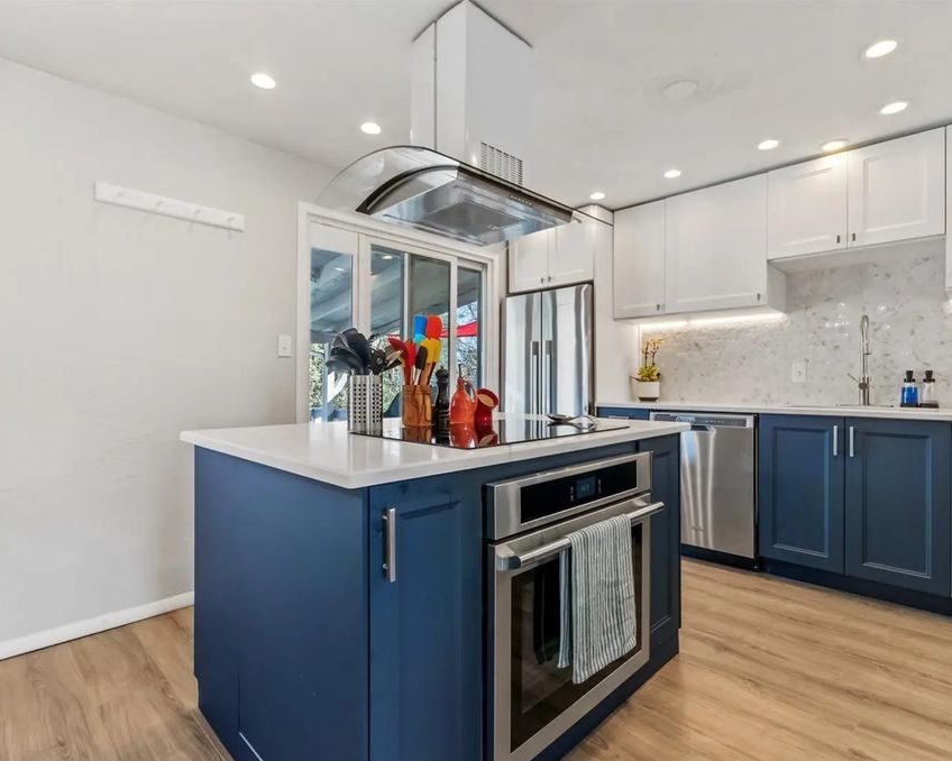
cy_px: 382
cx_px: 500
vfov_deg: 77.0
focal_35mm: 17
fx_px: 479
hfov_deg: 89.6
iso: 1000
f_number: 8
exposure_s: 1/80
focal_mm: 10
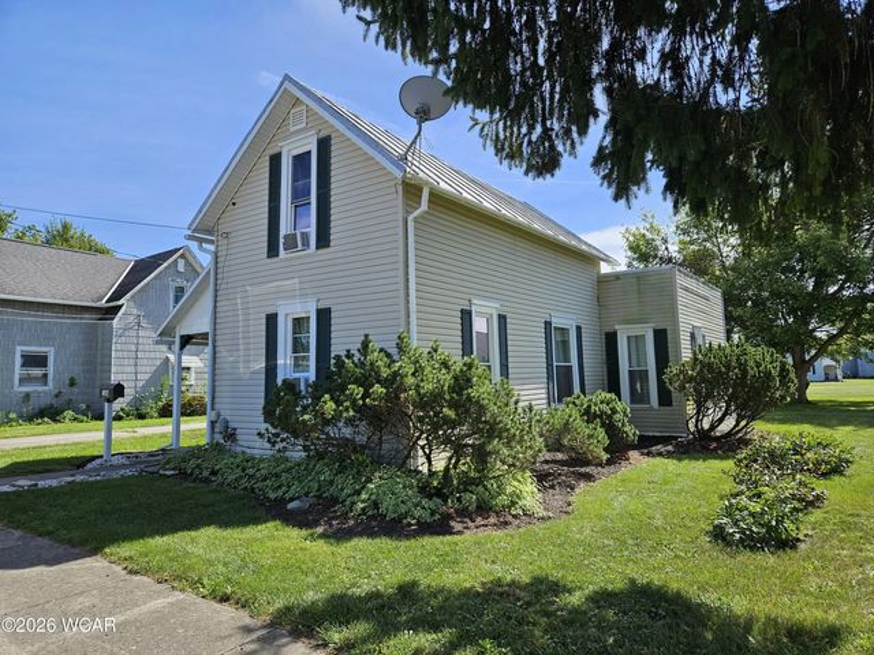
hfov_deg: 73.9
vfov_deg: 58.9
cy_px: 328
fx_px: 581
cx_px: 437
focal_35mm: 23
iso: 25
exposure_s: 1/1036
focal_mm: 5.4
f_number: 1.8
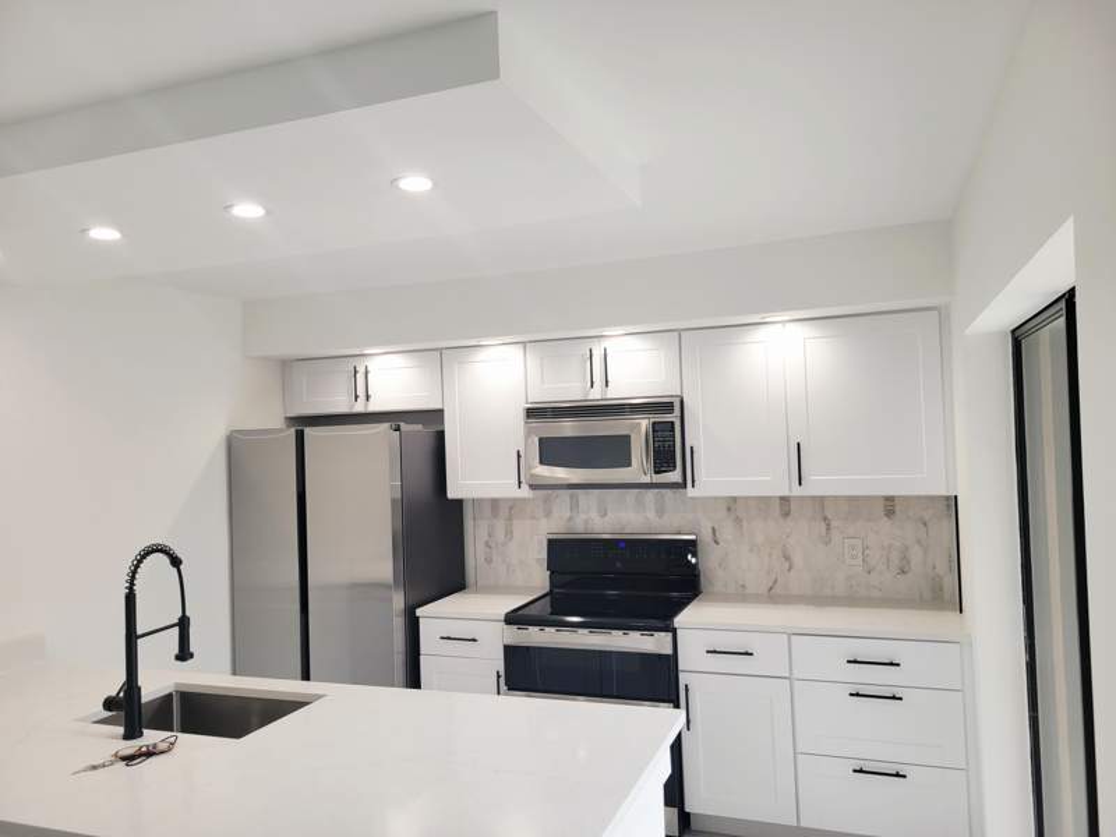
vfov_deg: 53.1
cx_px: 558
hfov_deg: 67.3
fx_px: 838
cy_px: 418
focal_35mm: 26
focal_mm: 5.4
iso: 64
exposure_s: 1/120
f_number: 1.8
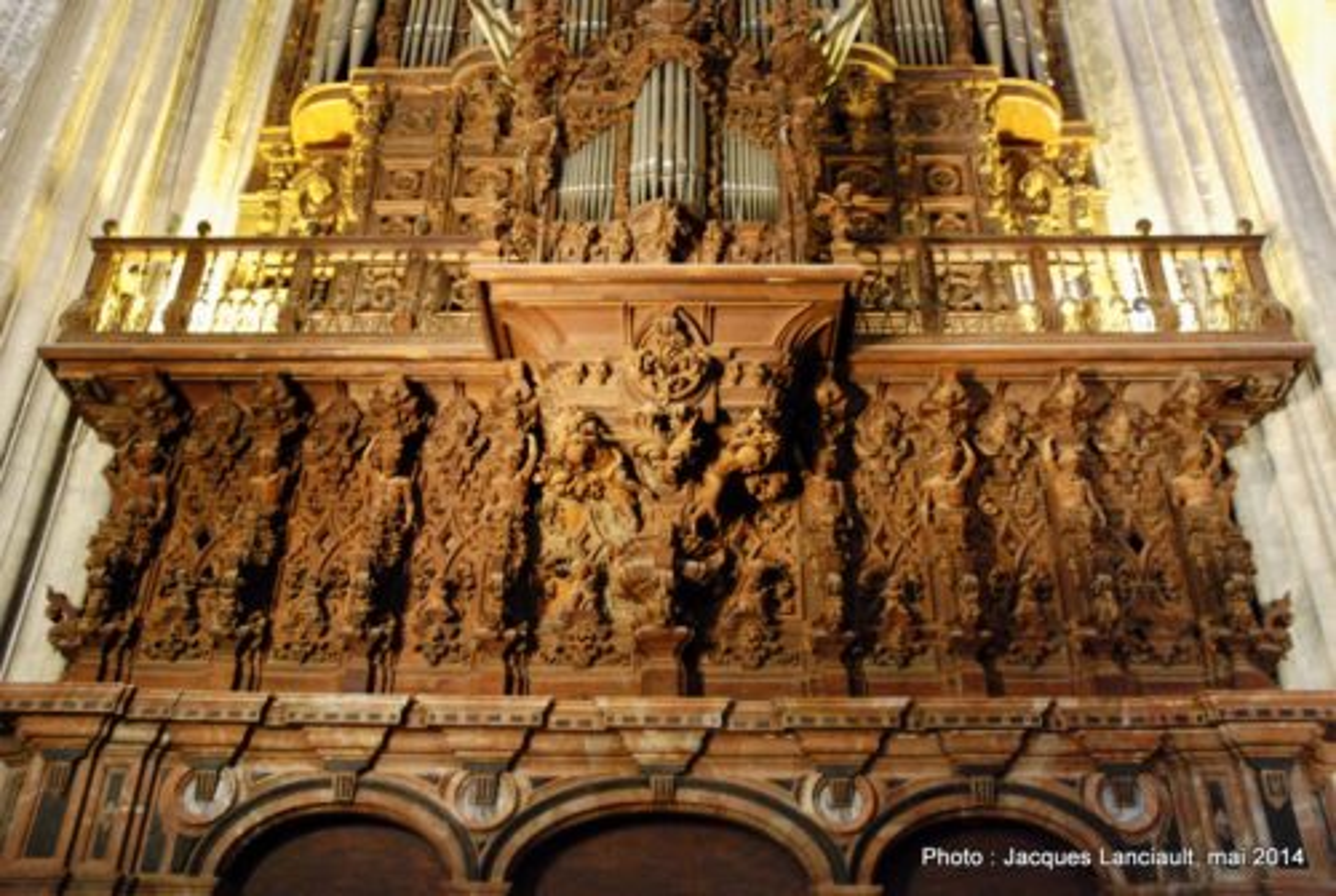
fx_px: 1338
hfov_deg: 53.1
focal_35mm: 36
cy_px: 448
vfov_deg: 37.0
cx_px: 668
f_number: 3.8
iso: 1600
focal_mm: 24
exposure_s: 1/10
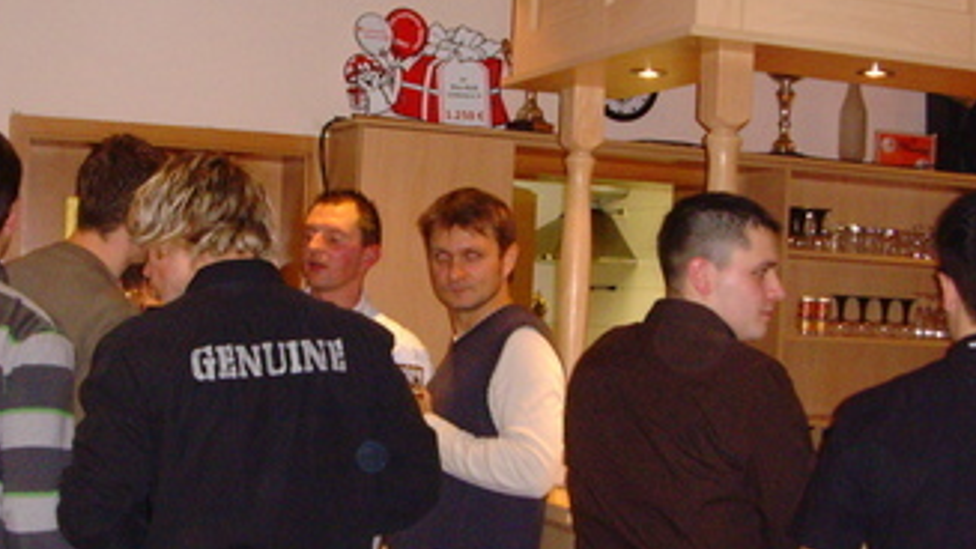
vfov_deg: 18.5
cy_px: 345
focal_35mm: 65
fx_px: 1682
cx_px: 463
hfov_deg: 32.3
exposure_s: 1/45
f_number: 3.5
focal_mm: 6.6
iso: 400
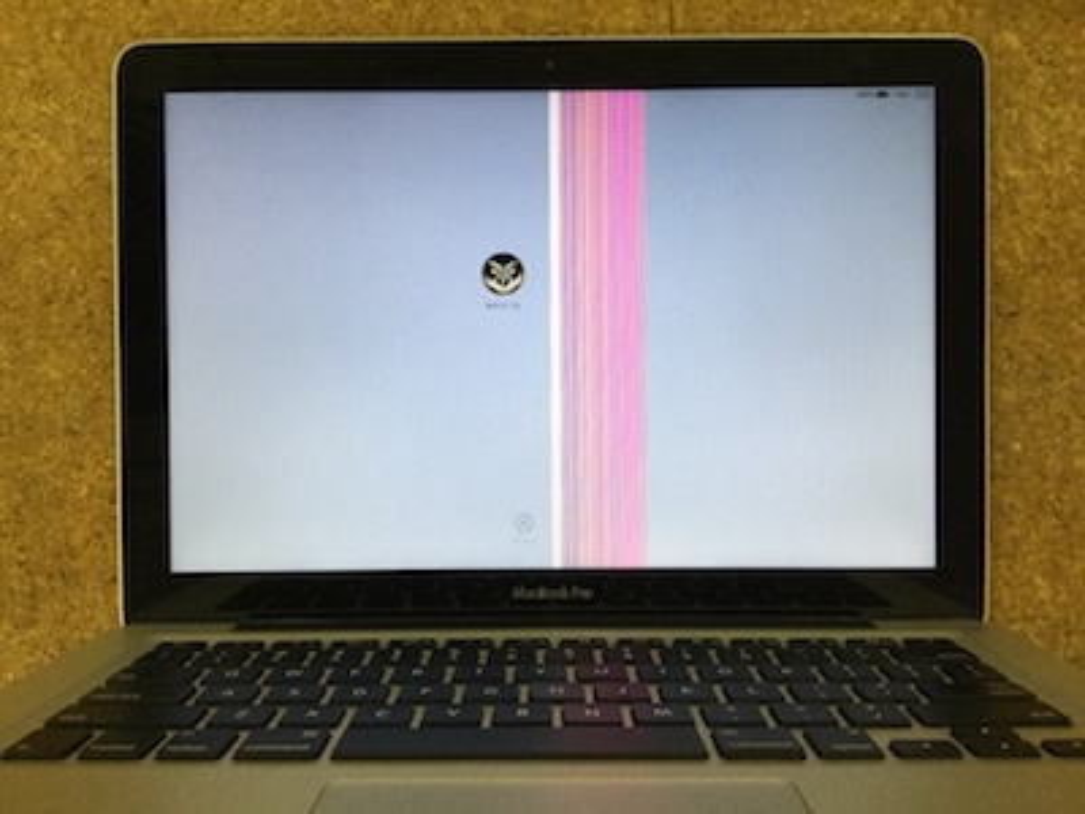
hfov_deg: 58.4
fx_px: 972
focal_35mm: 31
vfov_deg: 45.4
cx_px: 542
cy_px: 407
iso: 32
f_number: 2.4
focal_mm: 3.3
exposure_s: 1/30
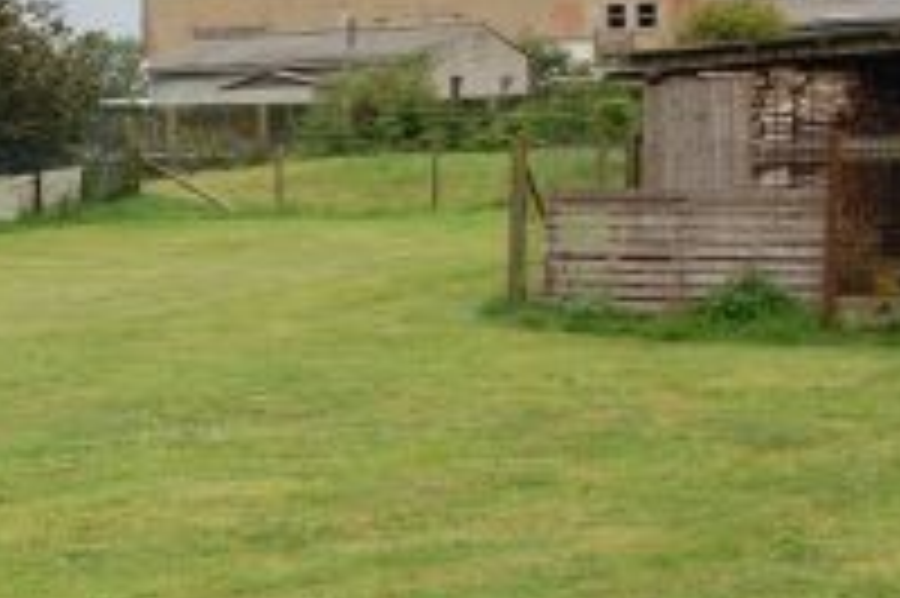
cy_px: 371
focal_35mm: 99
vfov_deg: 13.8
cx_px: -220
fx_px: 2473
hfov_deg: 19.3
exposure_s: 1/160
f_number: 6.3
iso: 200
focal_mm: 22
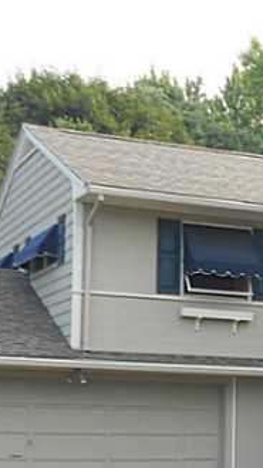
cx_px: 456
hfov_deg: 11.5
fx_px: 1215
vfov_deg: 21.4
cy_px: 400
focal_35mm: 98
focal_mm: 6.7
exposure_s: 1/125
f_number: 3.9
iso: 80
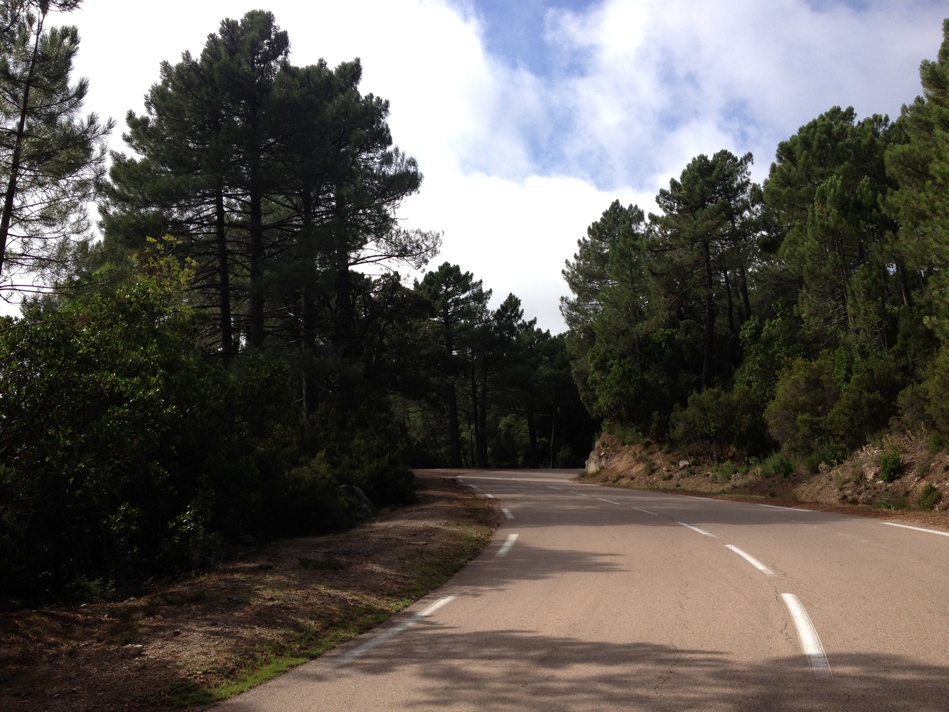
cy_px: 356
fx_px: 960
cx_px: 474
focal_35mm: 35
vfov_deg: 40.7
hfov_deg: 52.6
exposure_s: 1/1200
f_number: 2.4
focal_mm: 4.28
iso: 64
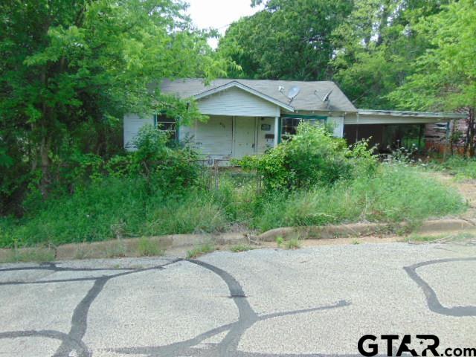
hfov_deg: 69.4
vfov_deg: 54.9
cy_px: 178
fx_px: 344
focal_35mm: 25
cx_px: 238
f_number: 3
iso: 80
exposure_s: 1/500
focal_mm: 4.5
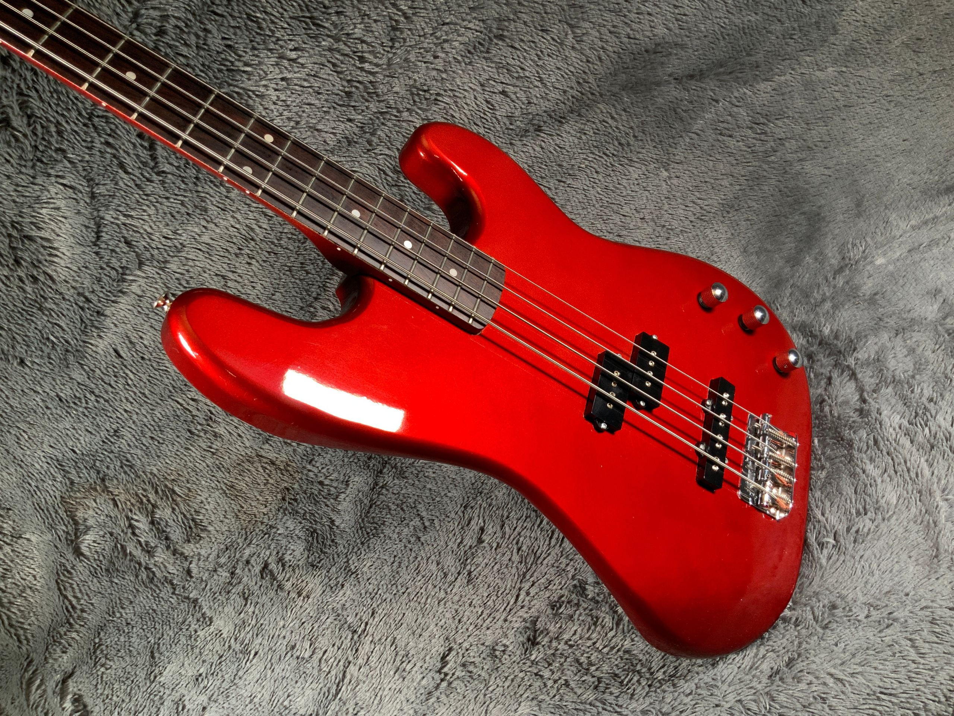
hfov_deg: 61.7
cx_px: 477
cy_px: 358
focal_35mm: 29
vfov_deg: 48.2
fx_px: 799
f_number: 1.8
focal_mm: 3
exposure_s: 1/78
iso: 64
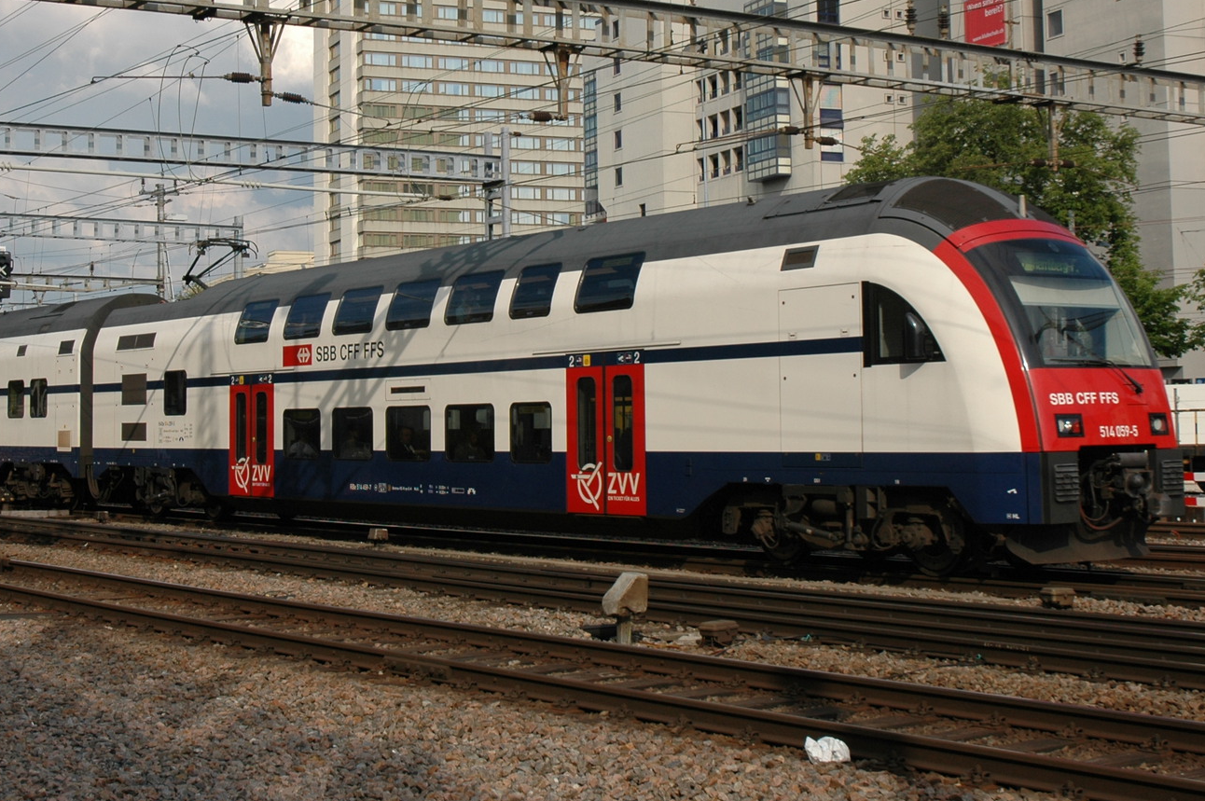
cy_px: 262
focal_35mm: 56
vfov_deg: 24.1
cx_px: 568
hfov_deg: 35.8
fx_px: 1864
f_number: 6.3
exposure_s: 1/800
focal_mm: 25
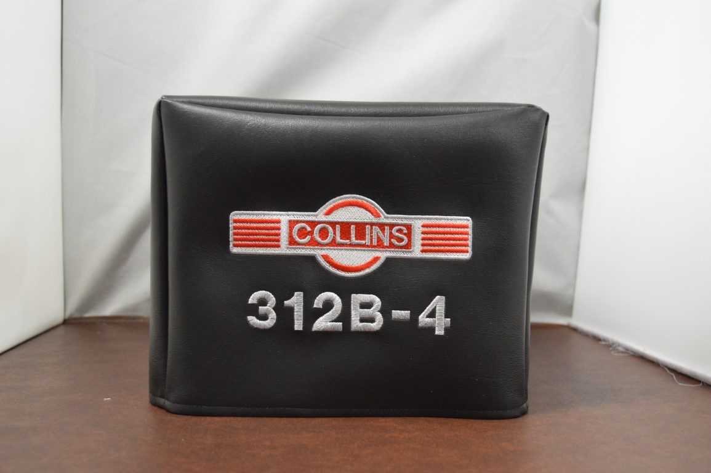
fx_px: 770
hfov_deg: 49.6
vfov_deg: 34.1
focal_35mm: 39
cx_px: 356
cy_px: 236
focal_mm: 26
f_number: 4
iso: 2000
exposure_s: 1/60
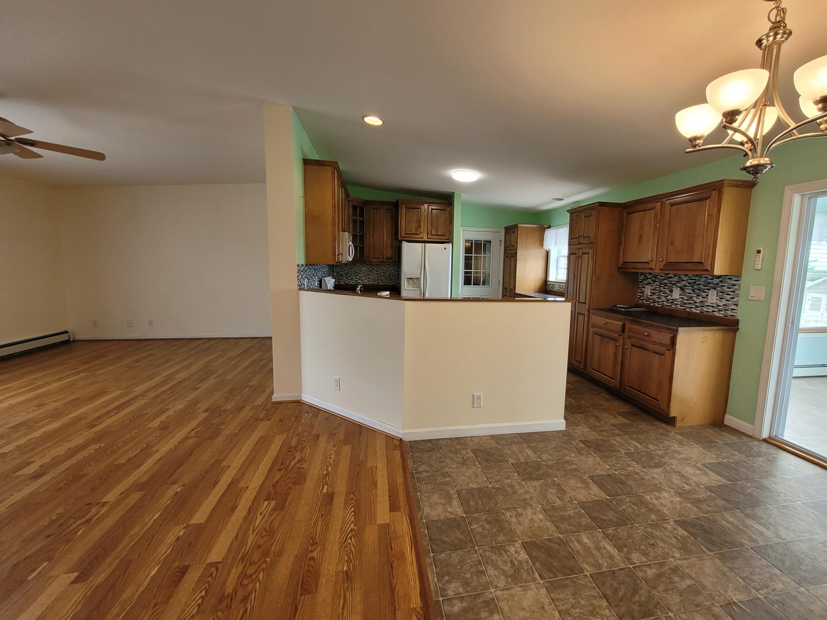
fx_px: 334
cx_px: 436
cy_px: 298
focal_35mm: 14
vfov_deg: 85.6
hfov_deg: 102.0
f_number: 2.2
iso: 64
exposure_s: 1/60
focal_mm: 1.74
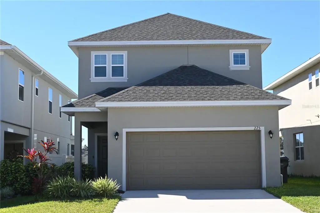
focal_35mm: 54
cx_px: 160
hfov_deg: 36.9
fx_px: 480
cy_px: 106
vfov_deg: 25.0
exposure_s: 1/200
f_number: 7.1
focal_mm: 36
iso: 100
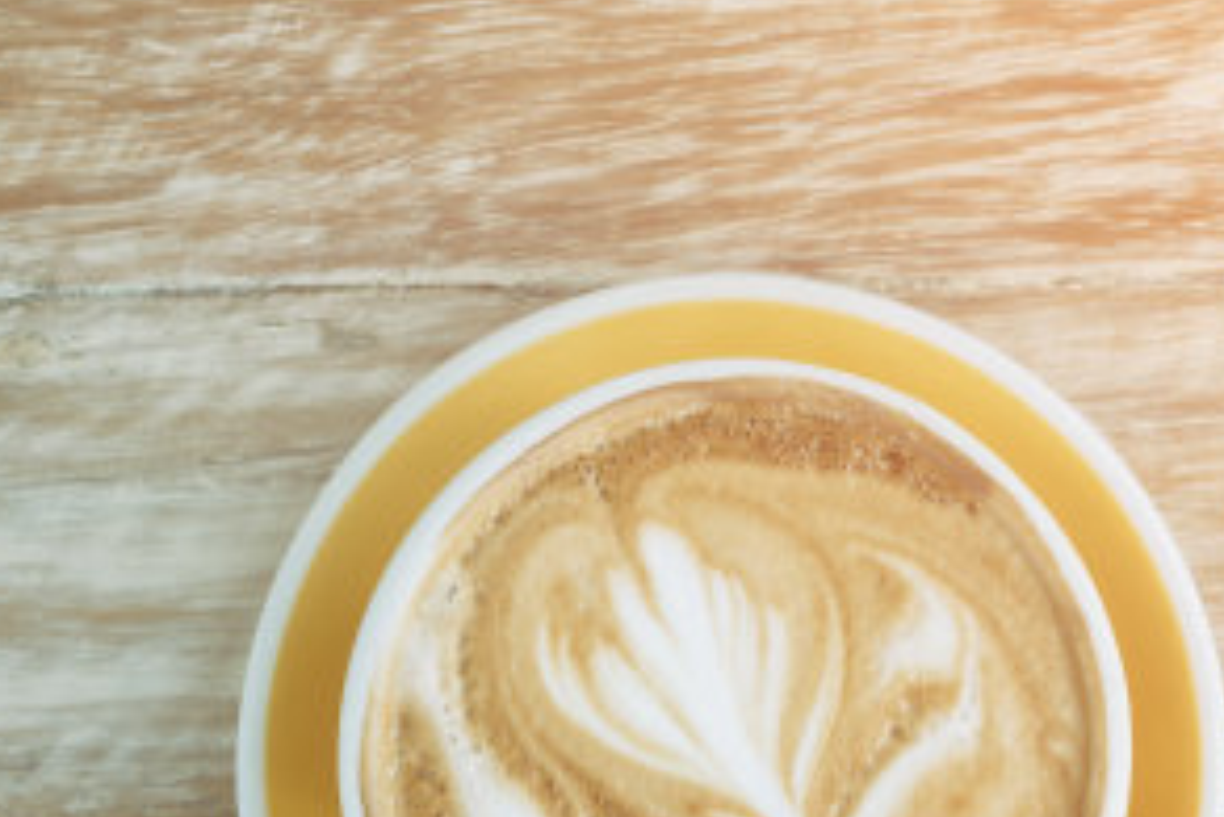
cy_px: 620
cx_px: 553
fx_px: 3061
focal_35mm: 90
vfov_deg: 15.1
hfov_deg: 22.6
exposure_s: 1/50
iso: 200
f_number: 3.5
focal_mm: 15.74
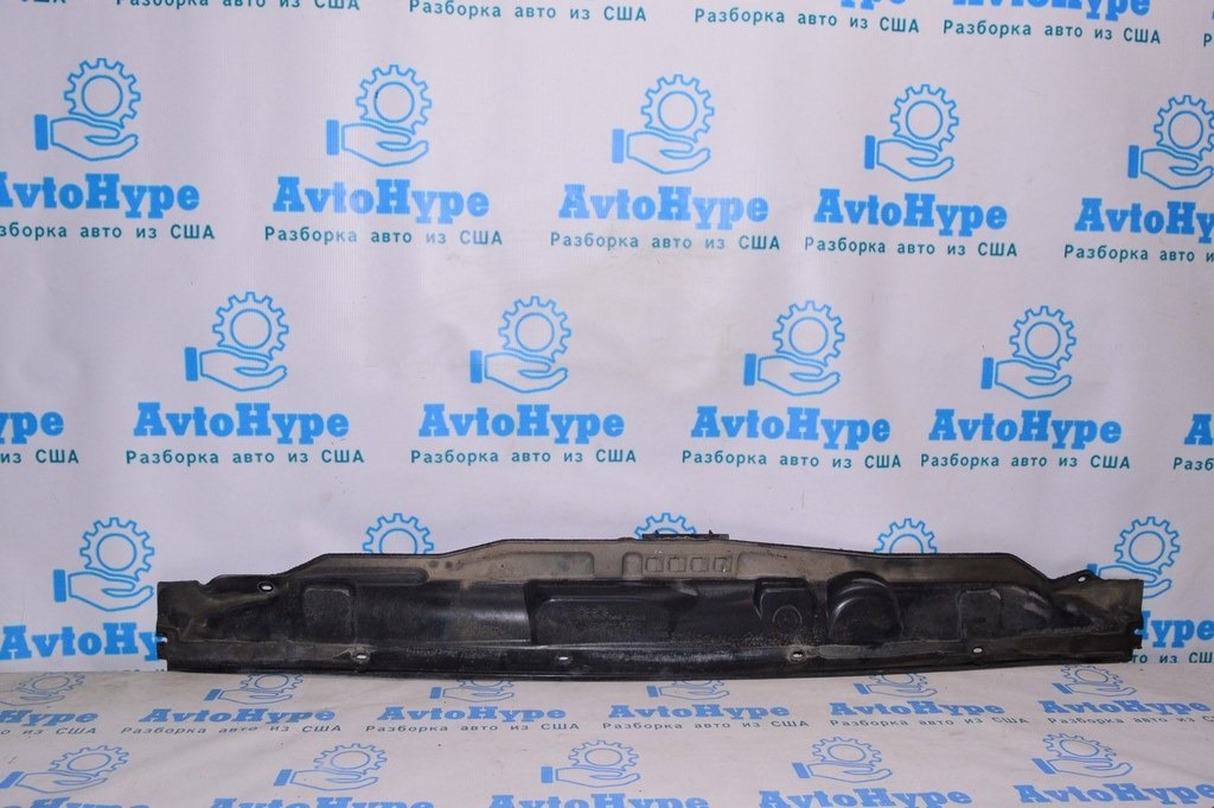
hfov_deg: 62.0
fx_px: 1011
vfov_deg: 43.5
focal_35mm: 30
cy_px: 404
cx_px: 607
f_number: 8
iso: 1600
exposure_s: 1/200
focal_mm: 20
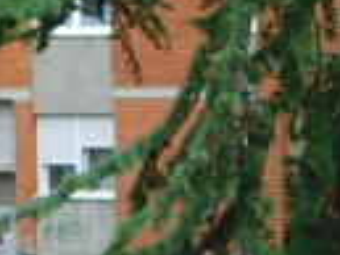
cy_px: 434
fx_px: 2094
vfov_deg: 6.8
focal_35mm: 213
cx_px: 754
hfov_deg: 8.6
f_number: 3.6
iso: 125
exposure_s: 1/160
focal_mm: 7.1
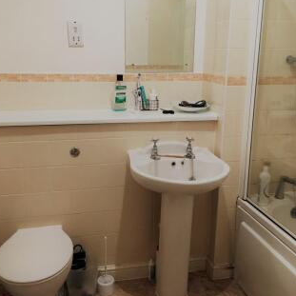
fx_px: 348
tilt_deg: -14.4
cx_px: 142
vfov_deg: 46.0
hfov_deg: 46.0
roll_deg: -0.4
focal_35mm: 36
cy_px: 141
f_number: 2.2
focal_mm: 4.15
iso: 64
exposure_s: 1/33
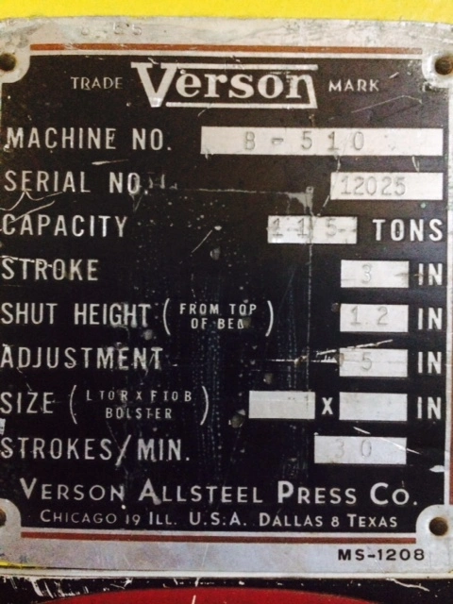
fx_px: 523
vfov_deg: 60.0
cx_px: 226
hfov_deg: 46.8
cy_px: 302
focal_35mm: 30
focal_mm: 4.12
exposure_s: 1/15
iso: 500
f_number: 2.2
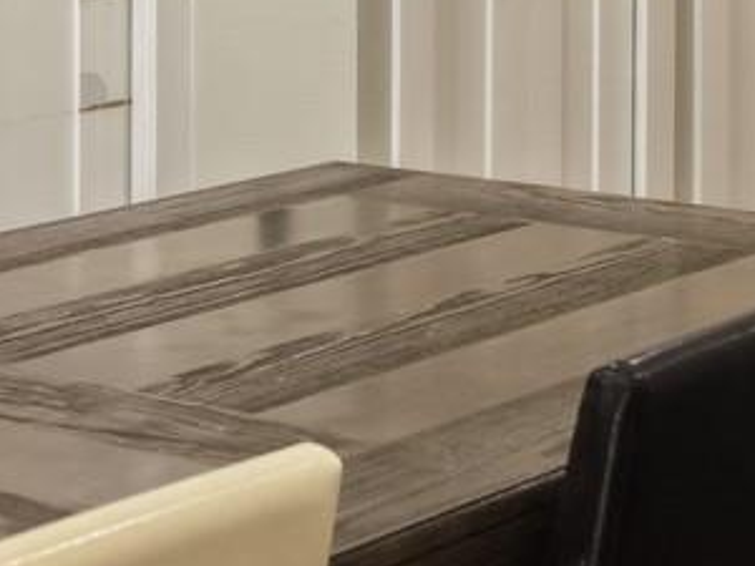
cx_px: 1044
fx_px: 2792
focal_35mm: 128
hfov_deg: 14.6
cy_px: -332
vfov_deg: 11.1
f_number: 1.8
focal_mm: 8.67
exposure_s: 1/40
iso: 120
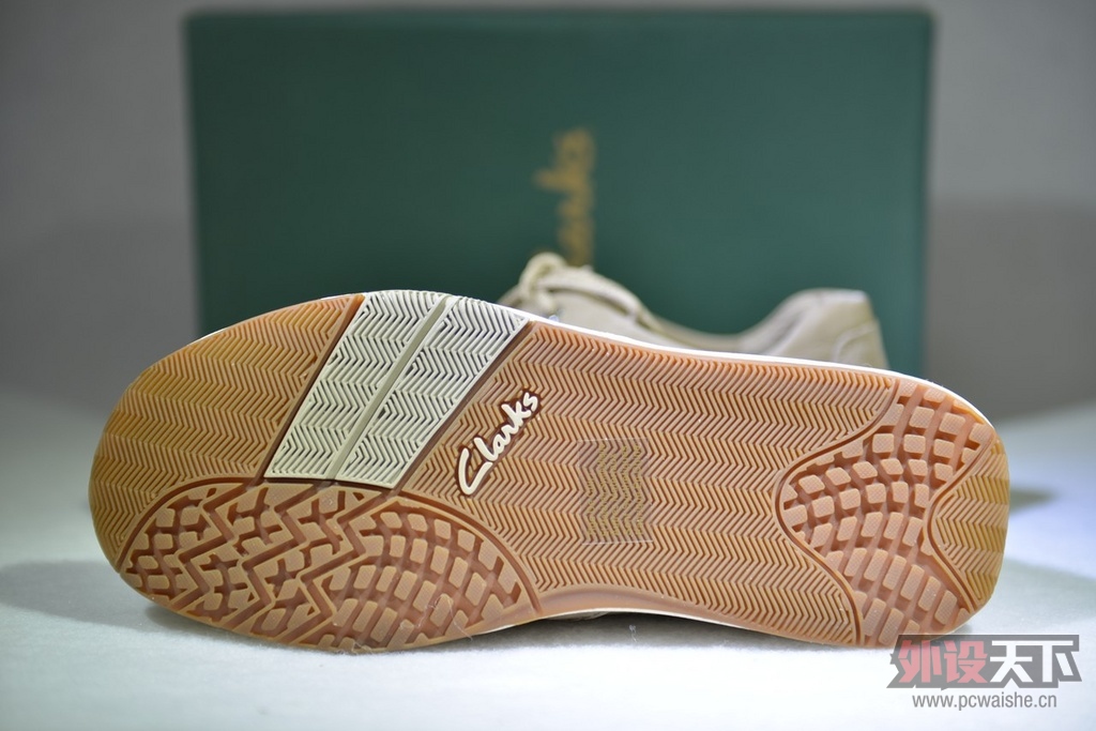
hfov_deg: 33.4
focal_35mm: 60
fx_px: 1827
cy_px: 366
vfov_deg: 22.6
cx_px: 548
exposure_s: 1/40
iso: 100
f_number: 2.8
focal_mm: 60
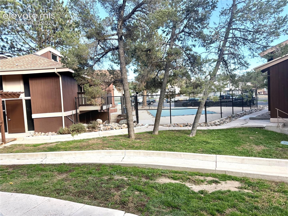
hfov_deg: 71.6
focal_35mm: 24
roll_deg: +3.7
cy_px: 108
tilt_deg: -2.2
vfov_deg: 56.8
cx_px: 144
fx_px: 200
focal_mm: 6.76
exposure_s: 1/898
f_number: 1.78
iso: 100
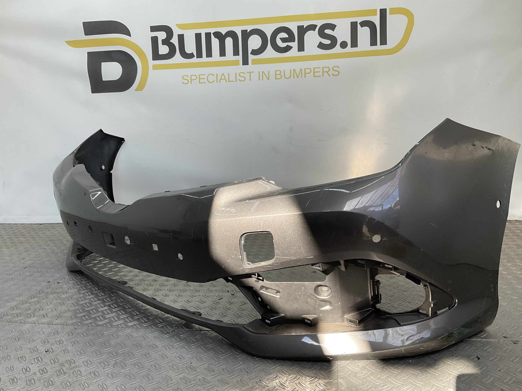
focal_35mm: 30
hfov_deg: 60.0
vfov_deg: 46.8
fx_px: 452
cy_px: 201
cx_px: 269
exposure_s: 1/222
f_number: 1.8
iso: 16
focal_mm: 3
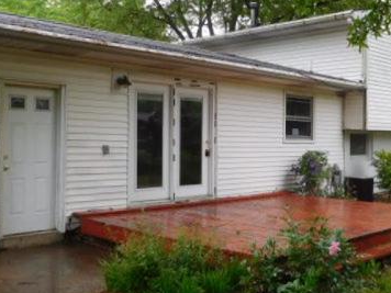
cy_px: 139
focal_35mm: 45
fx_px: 508
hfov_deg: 41.6
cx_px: 258
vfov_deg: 32.2
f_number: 3.4
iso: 125
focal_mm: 4.5
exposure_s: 1/50
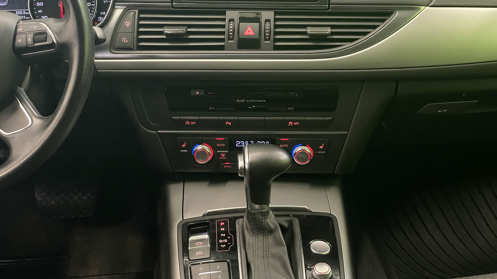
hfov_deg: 36.6
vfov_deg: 21.0
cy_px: 100
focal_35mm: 57
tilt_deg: -20.3
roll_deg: +1.6
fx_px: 751
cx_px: 248
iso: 640
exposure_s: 1/50
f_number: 2
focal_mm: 6
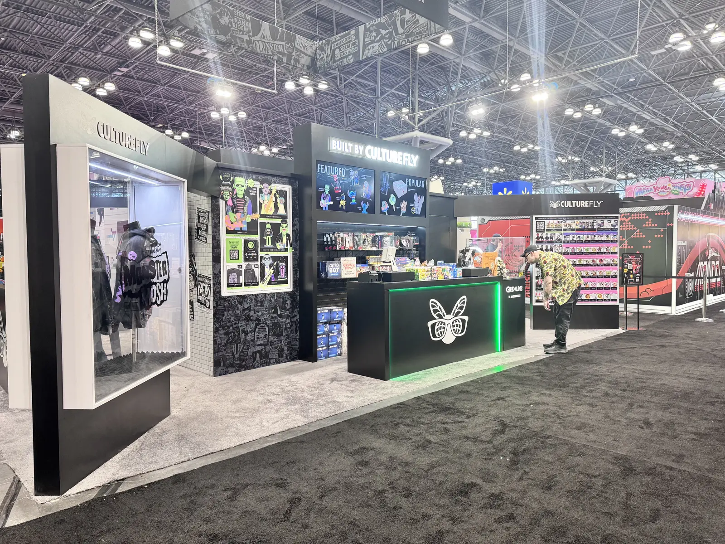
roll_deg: +0.3
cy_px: 272
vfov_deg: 56.8
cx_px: 362
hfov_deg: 71.6
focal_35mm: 24
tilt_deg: -3.0
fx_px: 503
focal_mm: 6.76
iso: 250
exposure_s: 1/60
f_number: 1.78
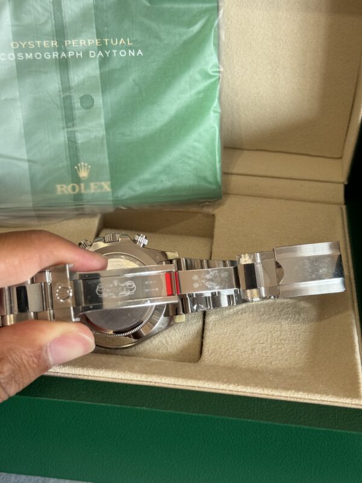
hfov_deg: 30.3
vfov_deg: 39.7
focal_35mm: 48
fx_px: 669
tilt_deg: -38.0
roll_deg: -4.0
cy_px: 242
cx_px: 181
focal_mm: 6.76
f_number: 1.78
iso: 100
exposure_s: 1/83
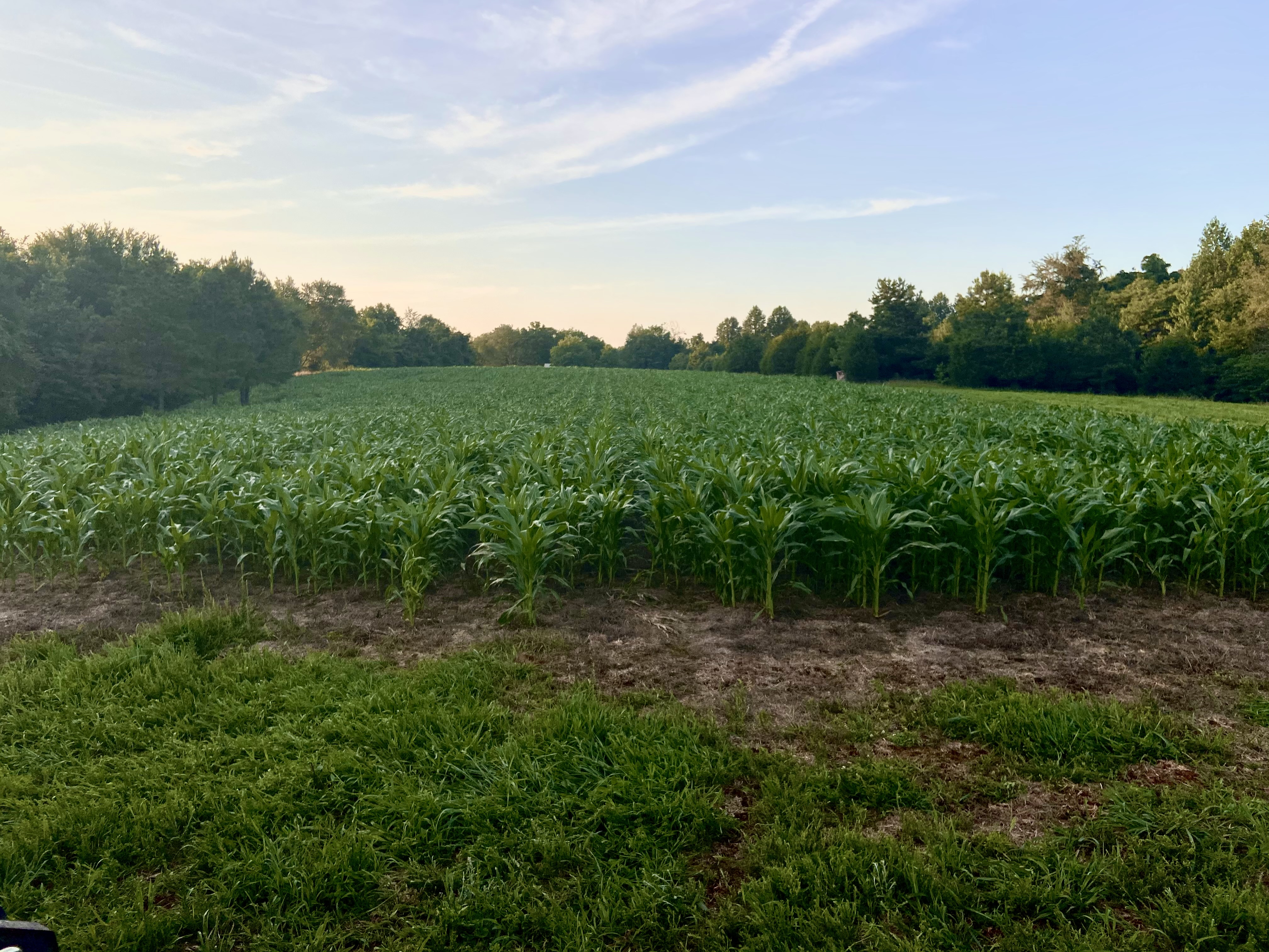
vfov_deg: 53.1
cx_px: 634
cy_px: 476
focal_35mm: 26
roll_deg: -0.1
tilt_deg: -3.8
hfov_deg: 67.3
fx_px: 953
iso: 32
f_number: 1.8
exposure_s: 1/1565
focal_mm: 4.25
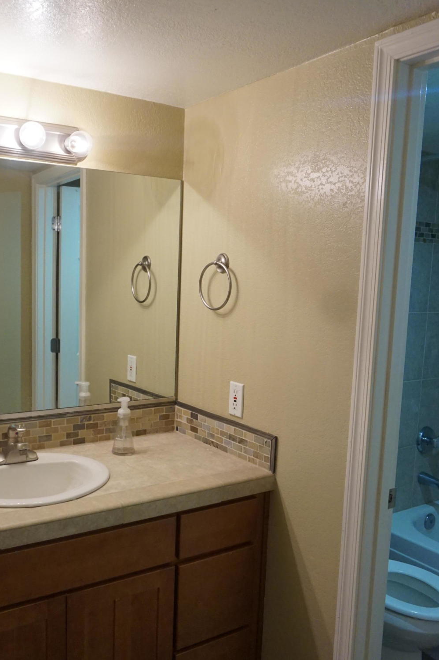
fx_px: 586
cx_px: 149
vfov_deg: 58.7
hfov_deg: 40.6
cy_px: 347
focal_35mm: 32
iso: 1250
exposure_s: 1/160
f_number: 4
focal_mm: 16
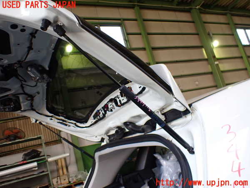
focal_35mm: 30
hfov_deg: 60.0
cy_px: 94
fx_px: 217
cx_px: 125
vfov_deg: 46.8
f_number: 2.3
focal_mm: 5.4
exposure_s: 1/125
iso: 400
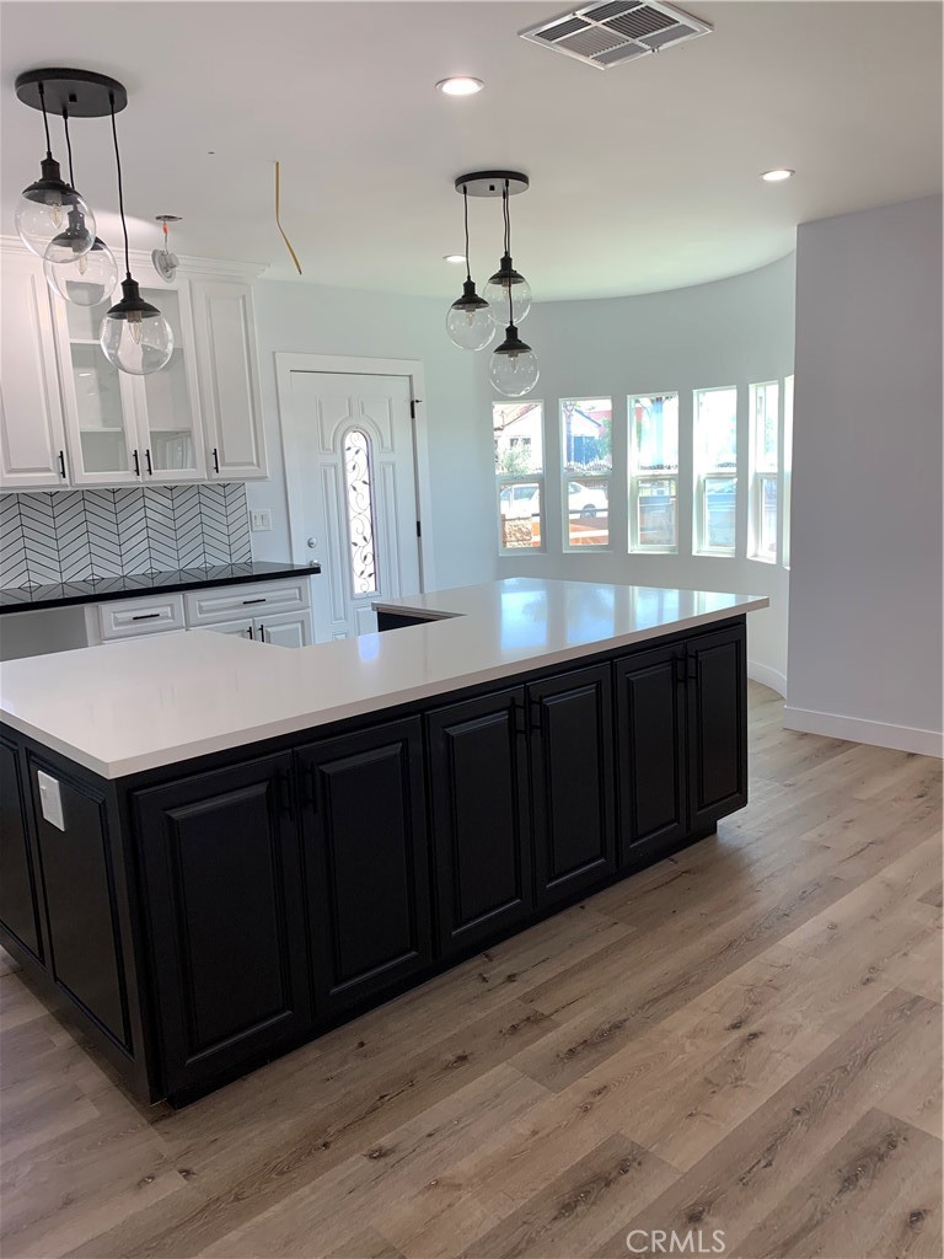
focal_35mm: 26
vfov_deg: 67.3
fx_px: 945
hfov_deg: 53.1
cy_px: 630
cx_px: 472
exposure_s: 1/120
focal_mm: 4.25
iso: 40
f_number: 1.8
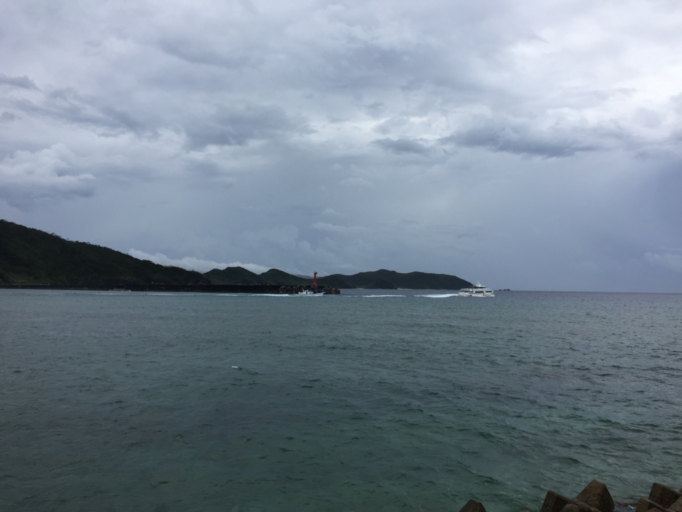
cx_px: 341
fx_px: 571
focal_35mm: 29
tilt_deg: +4.6
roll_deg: -1.3
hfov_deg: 61.7
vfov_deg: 48.2
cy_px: 256
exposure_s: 1/2326
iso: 32
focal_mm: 4.15
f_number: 2.2
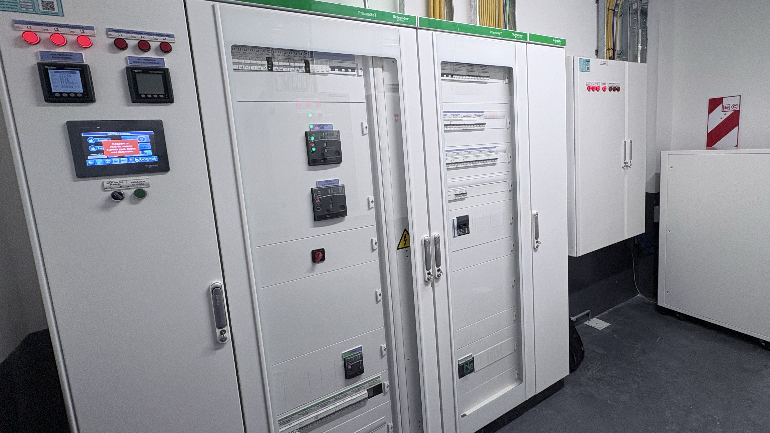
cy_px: 195
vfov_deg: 60.9
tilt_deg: -7.8
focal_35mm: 18
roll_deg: +4.2
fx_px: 368
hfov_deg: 92.4
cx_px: 421
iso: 100
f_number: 2.2
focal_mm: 2.22
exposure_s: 1/100
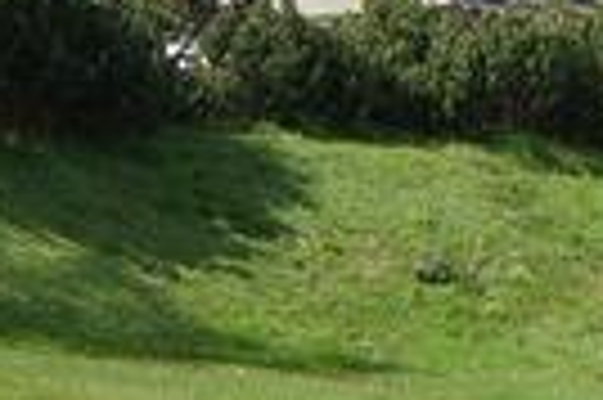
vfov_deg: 5.3
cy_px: -27
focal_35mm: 256
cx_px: 752
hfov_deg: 8.0
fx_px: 4283
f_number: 4
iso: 100
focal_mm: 21.05
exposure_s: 1/640
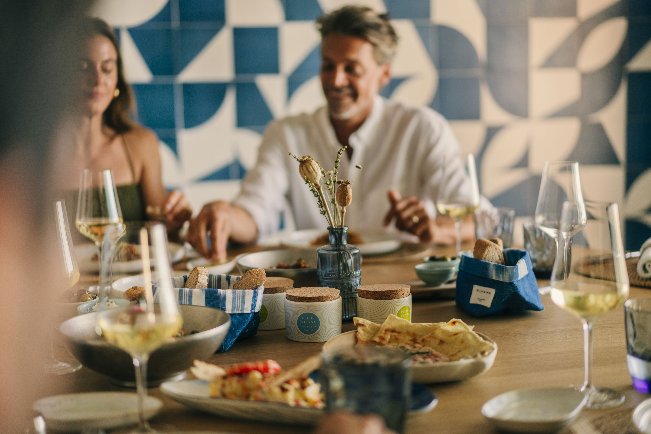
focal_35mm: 55
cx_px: 326
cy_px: 217
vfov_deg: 24.6
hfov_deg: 36.2
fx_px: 995
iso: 400
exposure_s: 1/320
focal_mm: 55
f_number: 1.8
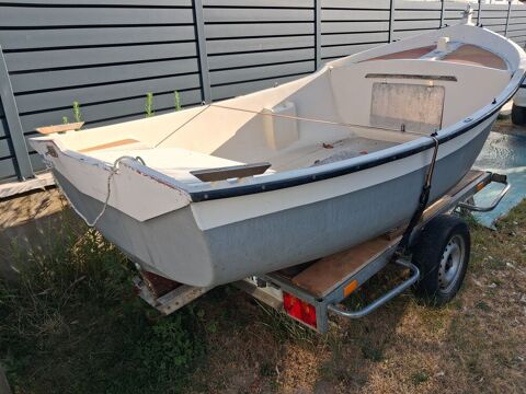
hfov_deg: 65.3
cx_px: 263
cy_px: 197
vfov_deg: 51.4
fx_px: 410
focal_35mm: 27
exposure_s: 1/338
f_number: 1.8
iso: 25
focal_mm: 4
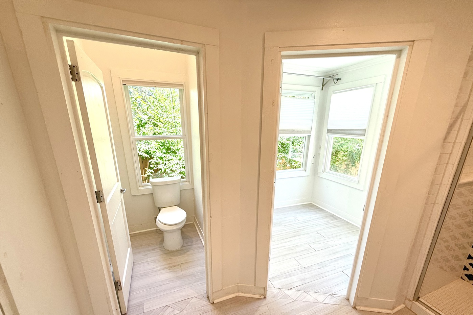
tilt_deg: -15.8
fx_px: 197
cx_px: 235
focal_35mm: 15
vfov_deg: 76.8
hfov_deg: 100.4
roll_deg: -0.5
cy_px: 182
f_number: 2.2
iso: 64
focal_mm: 2.22
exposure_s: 1/120
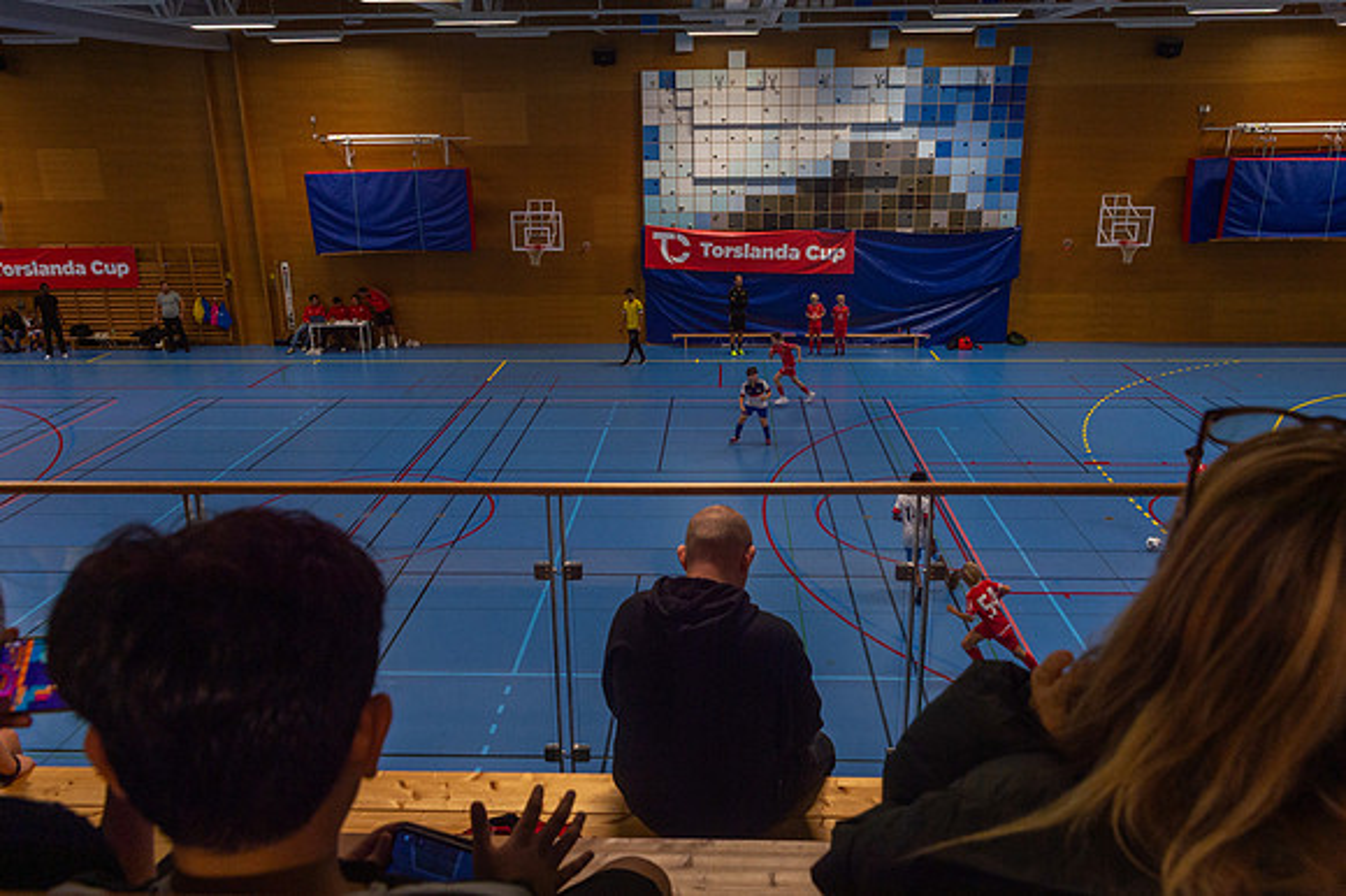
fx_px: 1091
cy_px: 448
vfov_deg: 44.6
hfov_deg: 63.4
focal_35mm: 29
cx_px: 673
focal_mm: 27
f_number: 6.3
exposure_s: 1/200
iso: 720
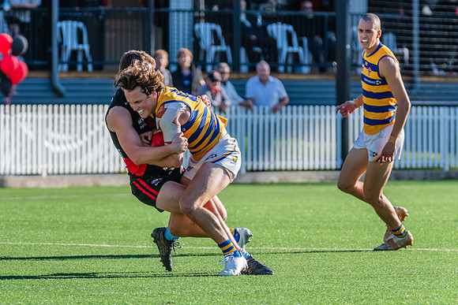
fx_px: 5114
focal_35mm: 402
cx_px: 199
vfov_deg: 3.4
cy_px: 138
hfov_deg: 5.1
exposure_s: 1/1250
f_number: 8
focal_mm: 340
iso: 800
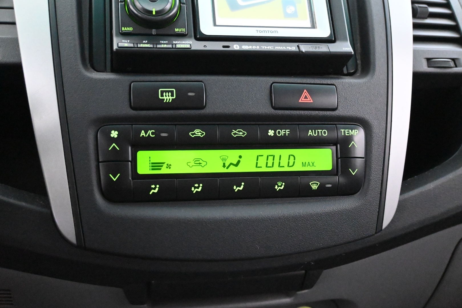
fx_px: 472
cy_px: 154
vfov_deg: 36.2
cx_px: 231
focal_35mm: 37
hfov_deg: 52.2
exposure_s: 1/40
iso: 16000
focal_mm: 24.5
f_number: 4.2
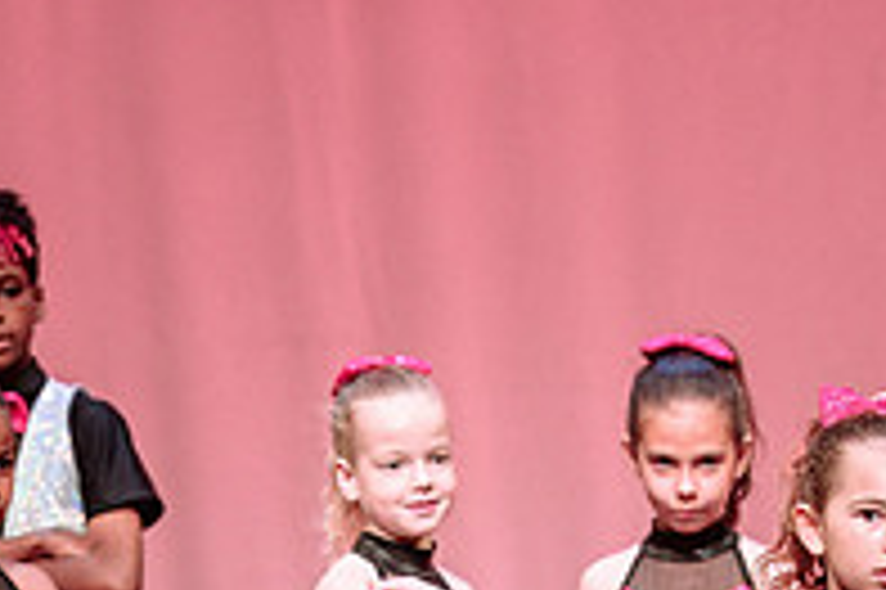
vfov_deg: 2.5
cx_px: 602
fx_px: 13229
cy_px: 691
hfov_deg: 3.8
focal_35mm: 538
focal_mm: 160
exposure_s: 1/400
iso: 1250
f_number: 2.8
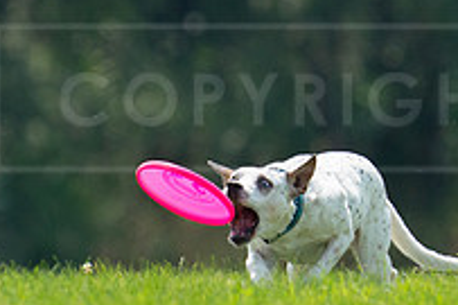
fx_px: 17021
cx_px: 202
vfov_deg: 1.0
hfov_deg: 1.5
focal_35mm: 1339
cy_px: 137
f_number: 6.3
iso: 2000
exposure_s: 1/4000
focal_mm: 459
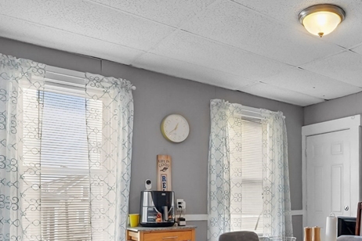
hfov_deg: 57.0
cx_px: 275
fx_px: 312
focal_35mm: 31
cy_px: 189
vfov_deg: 40.8
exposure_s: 1/10
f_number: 7.1
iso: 400
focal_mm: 10
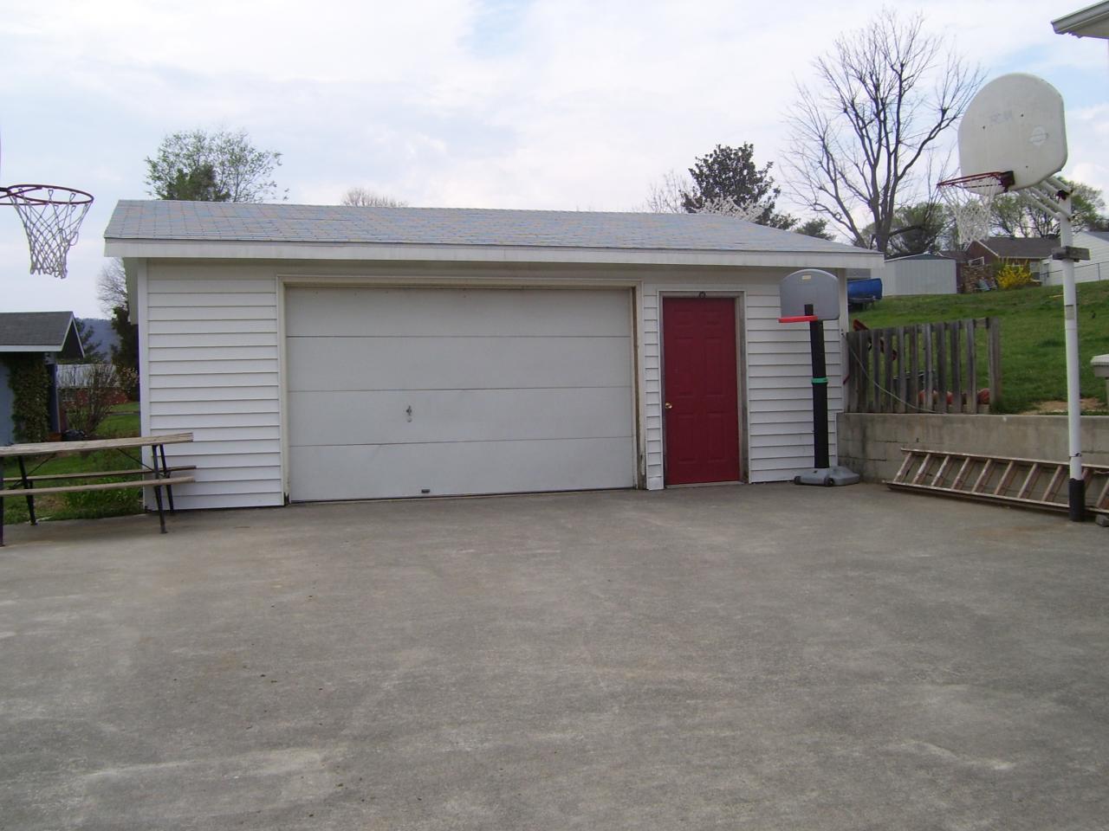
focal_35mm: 36
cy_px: 416
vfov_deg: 39.7
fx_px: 1153
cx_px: 554
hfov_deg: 51.4
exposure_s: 1/350
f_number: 4.8
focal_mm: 6
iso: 80
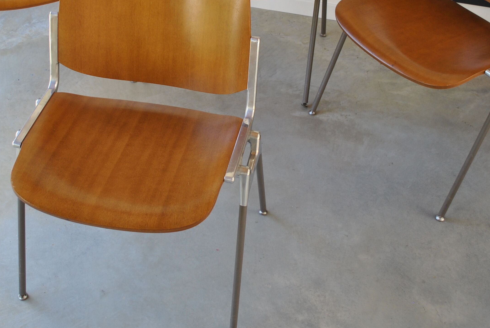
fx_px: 736
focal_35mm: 54
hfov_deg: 36.7
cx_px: 205
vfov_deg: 24.9
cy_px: 86
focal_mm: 20
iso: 200
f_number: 4.5
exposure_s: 1/80
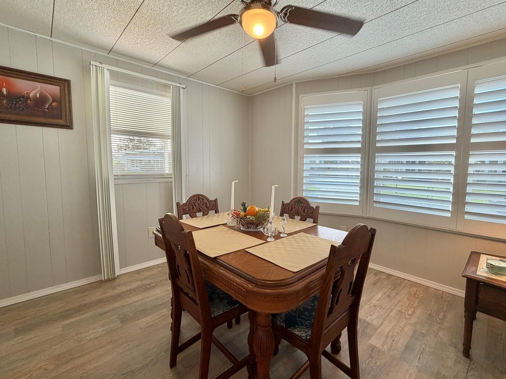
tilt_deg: -4.5
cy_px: 184
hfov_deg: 94.3
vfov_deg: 78.1
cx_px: 274
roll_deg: -0.6
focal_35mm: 16
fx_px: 234
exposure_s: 1/120
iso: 100
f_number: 2.2
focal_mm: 2.22
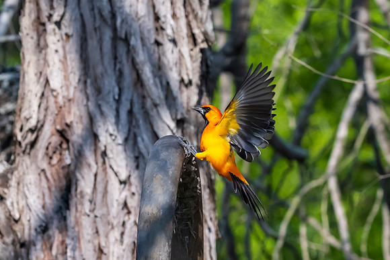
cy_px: 207
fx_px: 9211
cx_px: 321
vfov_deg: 1.6
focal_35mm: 850
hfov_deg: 2.4
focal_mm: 290
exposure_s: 1/2500
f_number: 8
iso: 1800
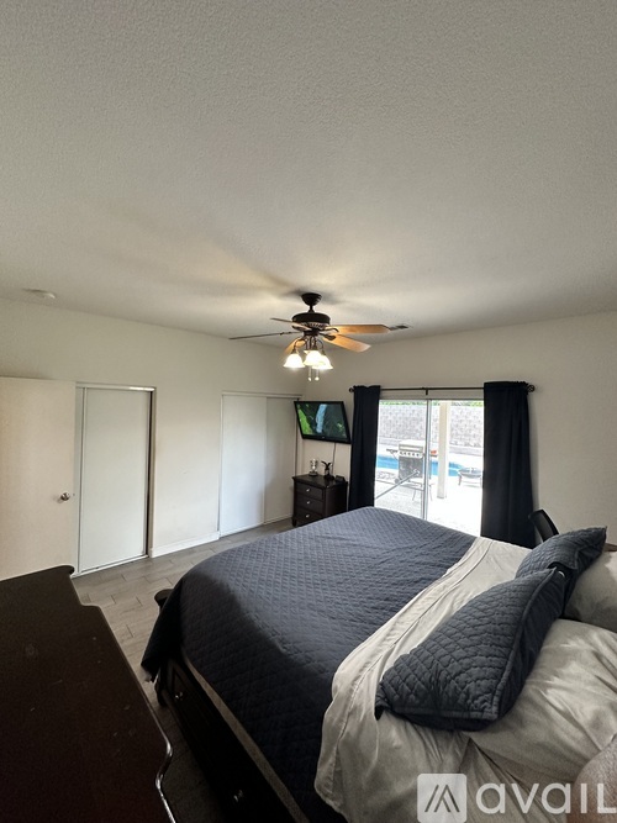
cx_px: 308
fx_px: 333
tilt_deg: +0.0
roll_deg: -1.7
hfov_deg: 85.7
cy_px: 412
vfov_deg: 102.1
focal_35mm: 14
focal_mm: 2.22
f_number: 2.2
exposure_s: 1/120
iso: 320
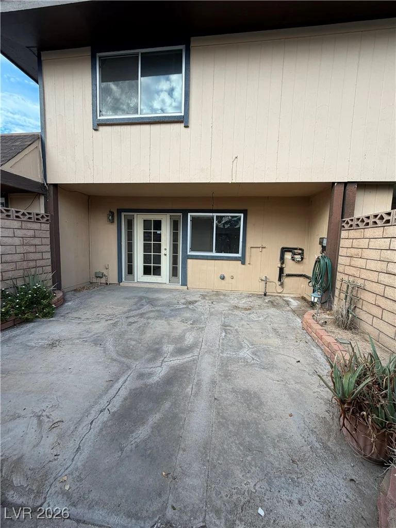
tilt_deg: -6.4
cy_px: 264
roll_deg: -1.9
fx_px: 214
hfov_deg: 85.7
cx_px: 198
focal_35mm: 14
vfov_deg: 102.1
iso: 40
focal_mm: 2.22
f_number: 2.2
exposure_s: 1/171
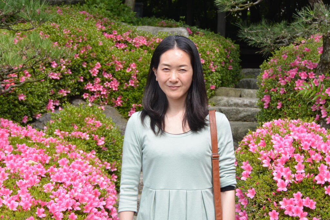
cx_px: 165
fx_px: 788
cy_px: 110
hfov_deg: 23.6
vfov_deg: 15.9
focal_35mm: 86
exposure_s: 1/250
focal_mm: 31.9
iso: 160
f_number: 5.6
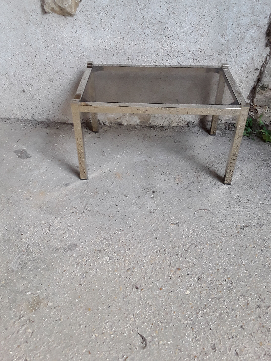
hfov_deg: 46.8
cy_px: 166
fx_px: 313
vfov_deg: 59.9
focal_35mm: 30
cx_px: 132
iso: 100
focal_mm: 2.91
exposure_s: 1/33
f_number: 1.9
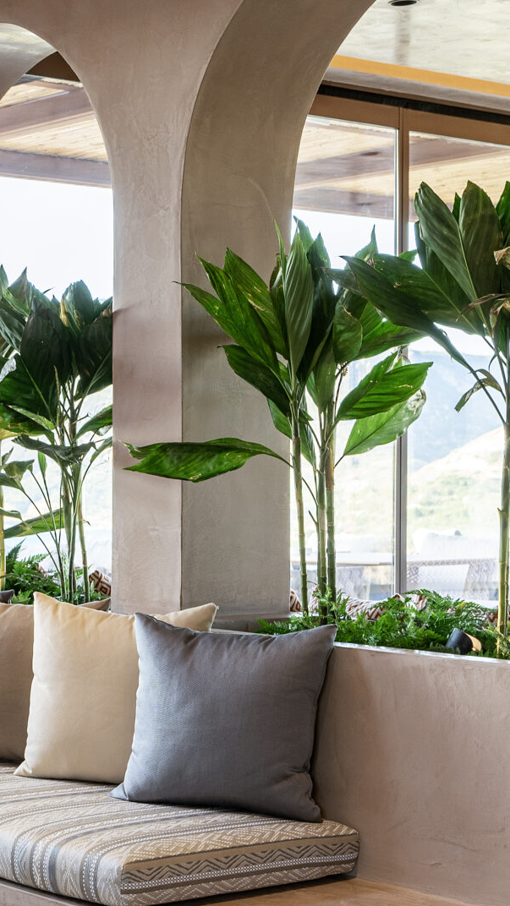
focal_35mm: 75
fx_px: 1803
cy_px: 495
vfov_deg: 28.2
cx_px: -235
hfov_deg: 15.0
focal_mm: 30
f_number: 8
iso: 400
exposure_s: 1/60
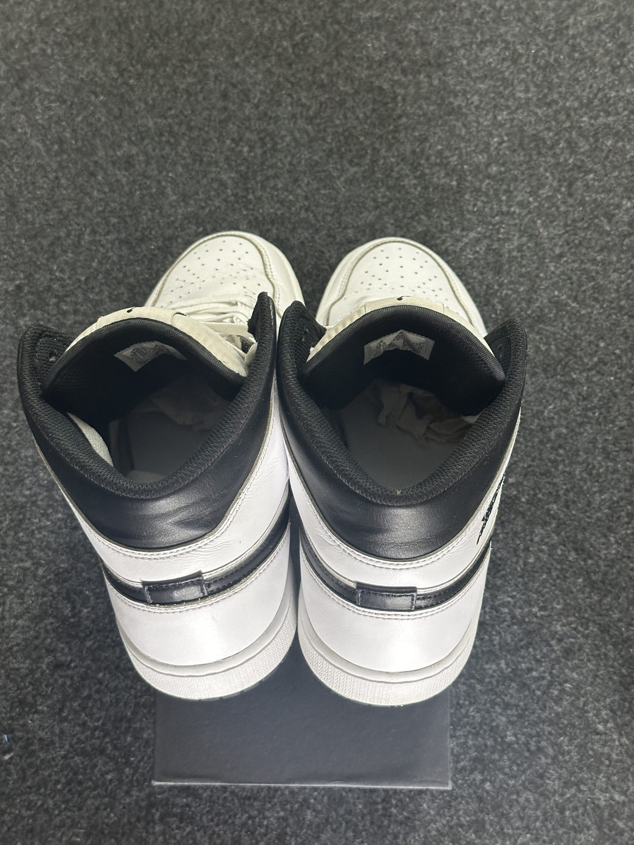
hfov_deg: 30.3
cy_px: 422
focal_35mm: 48
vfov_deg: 39.7
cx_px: 317
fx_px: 1172
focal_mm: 6.86
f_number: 1.78
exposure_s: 1/50
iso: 250
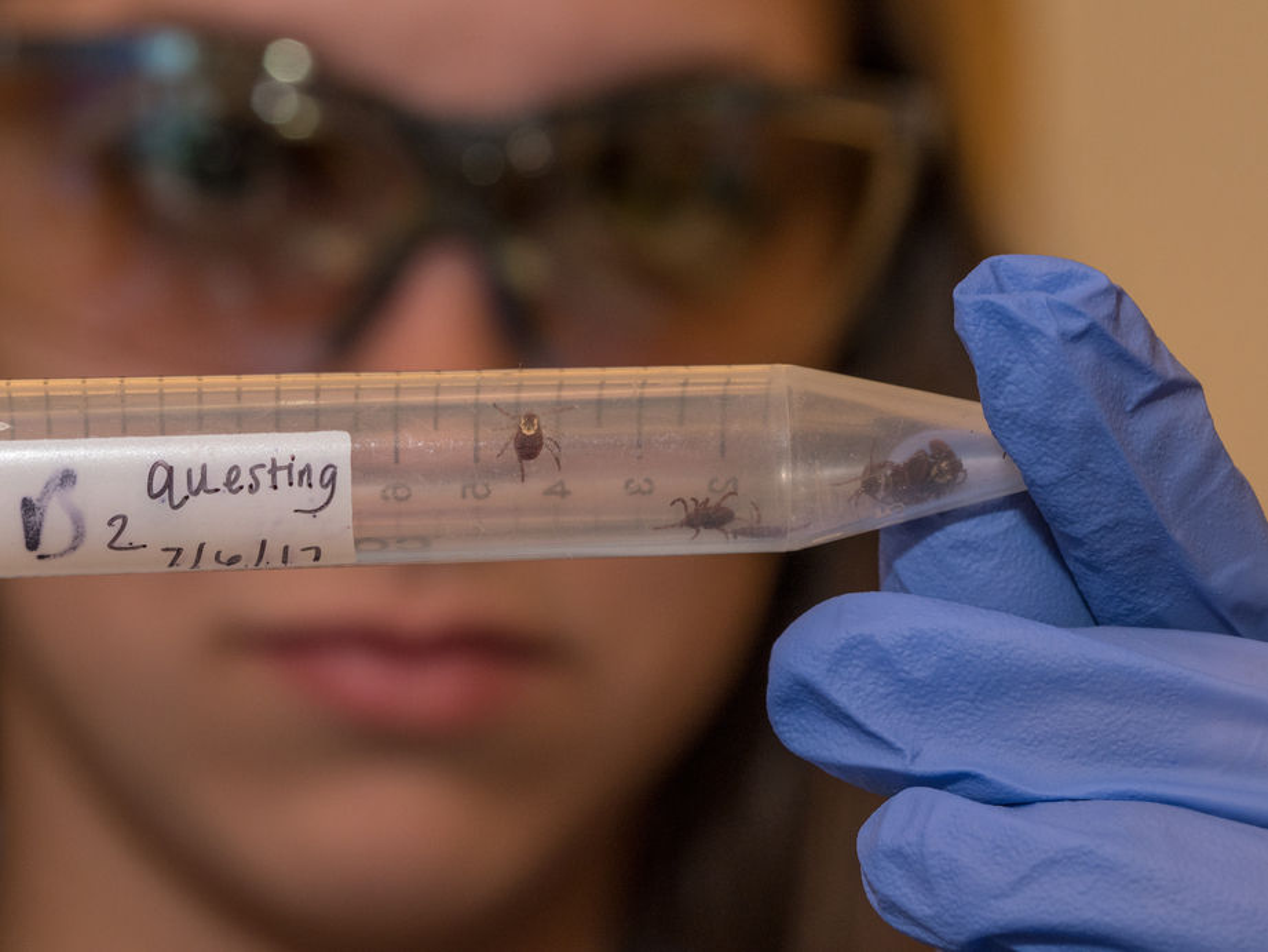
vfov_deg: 12.4
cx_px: 634
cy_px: 476
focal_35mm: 120
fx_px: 4396
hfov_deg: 16.4
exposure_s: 1/100
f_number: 5.6
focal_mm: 60
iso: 800
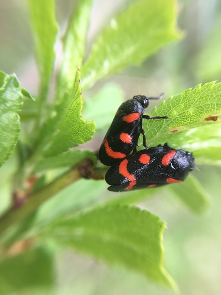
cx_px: 110
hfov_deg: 48.2
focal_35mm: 29
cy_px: 148
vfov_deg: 61.7
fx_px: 247
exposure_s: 1/121
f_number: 2.2
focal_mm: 4.15
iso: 25
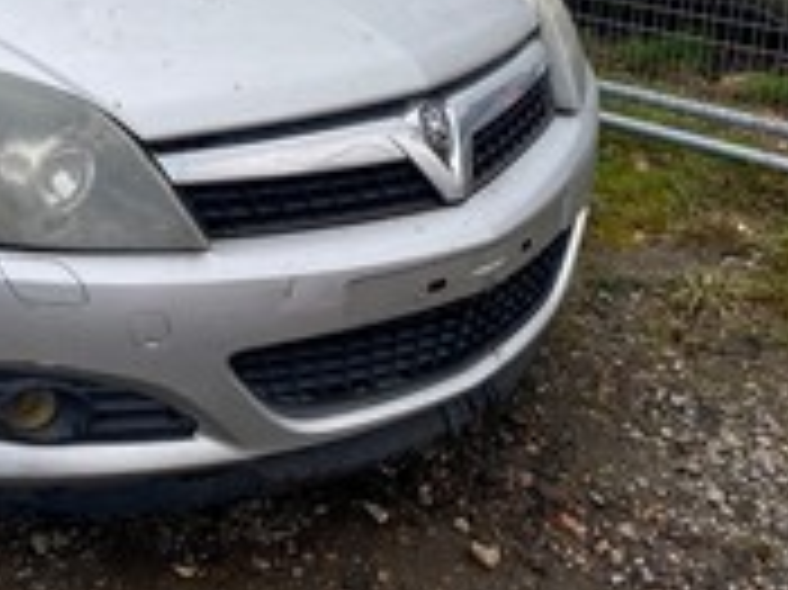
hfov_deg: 33.9
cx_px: 14
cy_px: 59
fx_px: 1183
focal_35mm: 52
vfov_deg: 27.0
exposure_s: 1/489
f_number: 1.8
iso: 32
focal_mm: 4.25
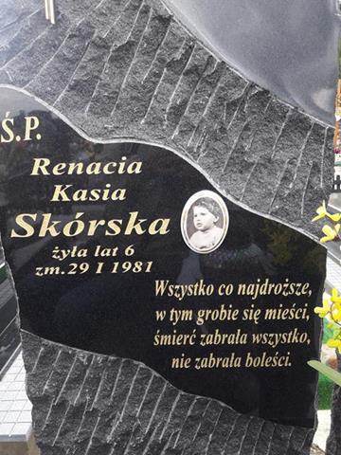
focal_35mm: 28
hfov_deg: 49.7
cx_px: 170
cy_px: 228
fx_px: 368
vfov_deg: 63.4
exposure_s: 1/159
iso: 40
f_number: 1.9
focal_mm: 3.7
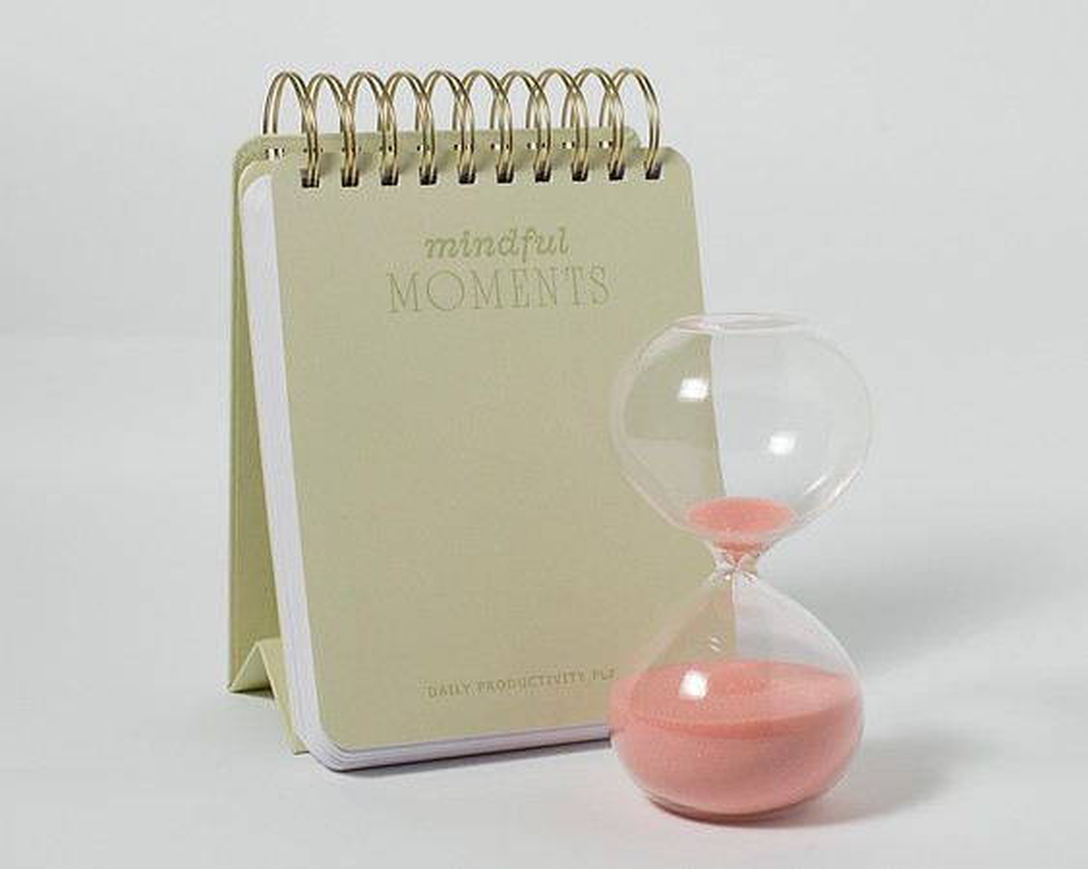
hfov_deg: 25.8
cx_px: 591
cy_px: 448
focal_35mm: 74
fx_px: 2371
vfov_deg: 20.8
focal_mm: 50
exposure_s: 1/200
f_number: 9
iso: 200
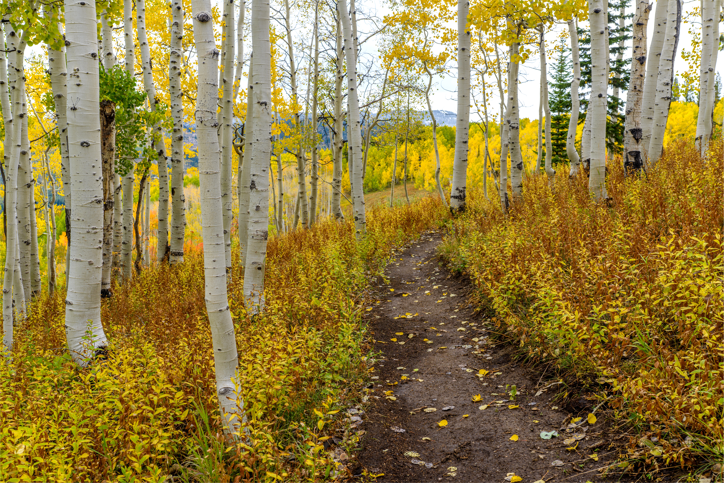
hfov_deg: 54.4
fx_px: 704
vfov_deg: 37.9
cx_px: 362
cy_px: 242
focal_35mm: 35
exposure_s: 1/6
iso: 50
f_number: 8
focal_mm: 35
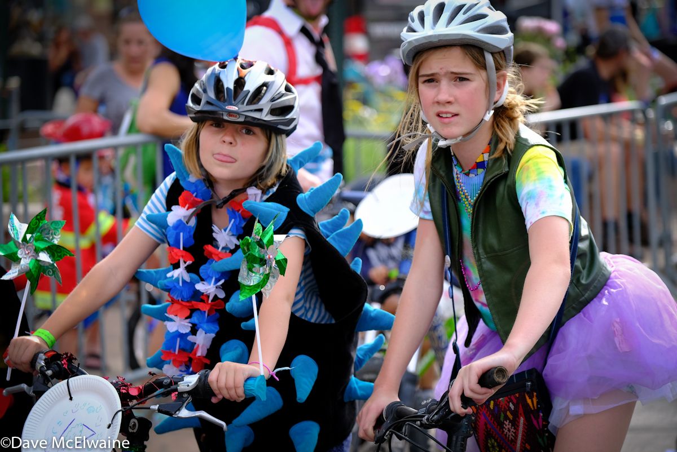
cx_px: 338
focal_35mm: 126
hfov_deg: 16.2
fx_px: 2371
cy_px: 226
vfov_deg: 10.9
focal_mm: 83.8
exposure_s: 1/1250
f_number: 2.8
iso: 500
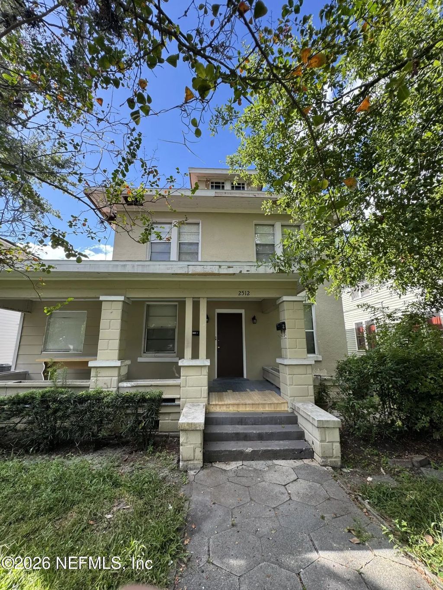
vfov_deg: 102.1
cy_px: 295
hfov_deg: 85.7
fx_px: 239
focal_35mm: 14
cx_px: 222
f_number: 2.2
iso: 40
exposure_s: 1/299
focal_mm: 2.22
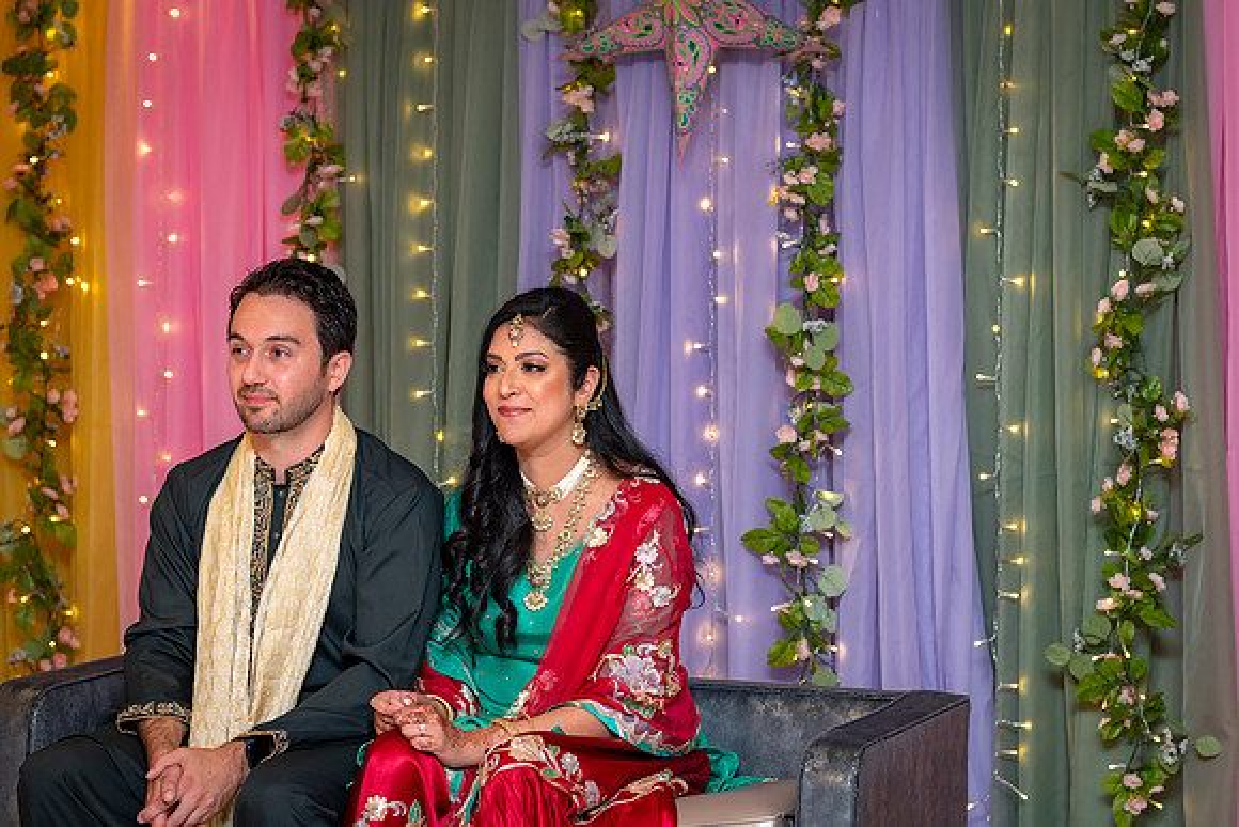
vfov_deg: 14.8
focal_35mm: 93
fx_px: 3192
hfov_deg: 22.0
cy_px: 391
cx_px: 630
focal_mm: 85
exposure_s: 1/100
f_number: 4
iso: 640
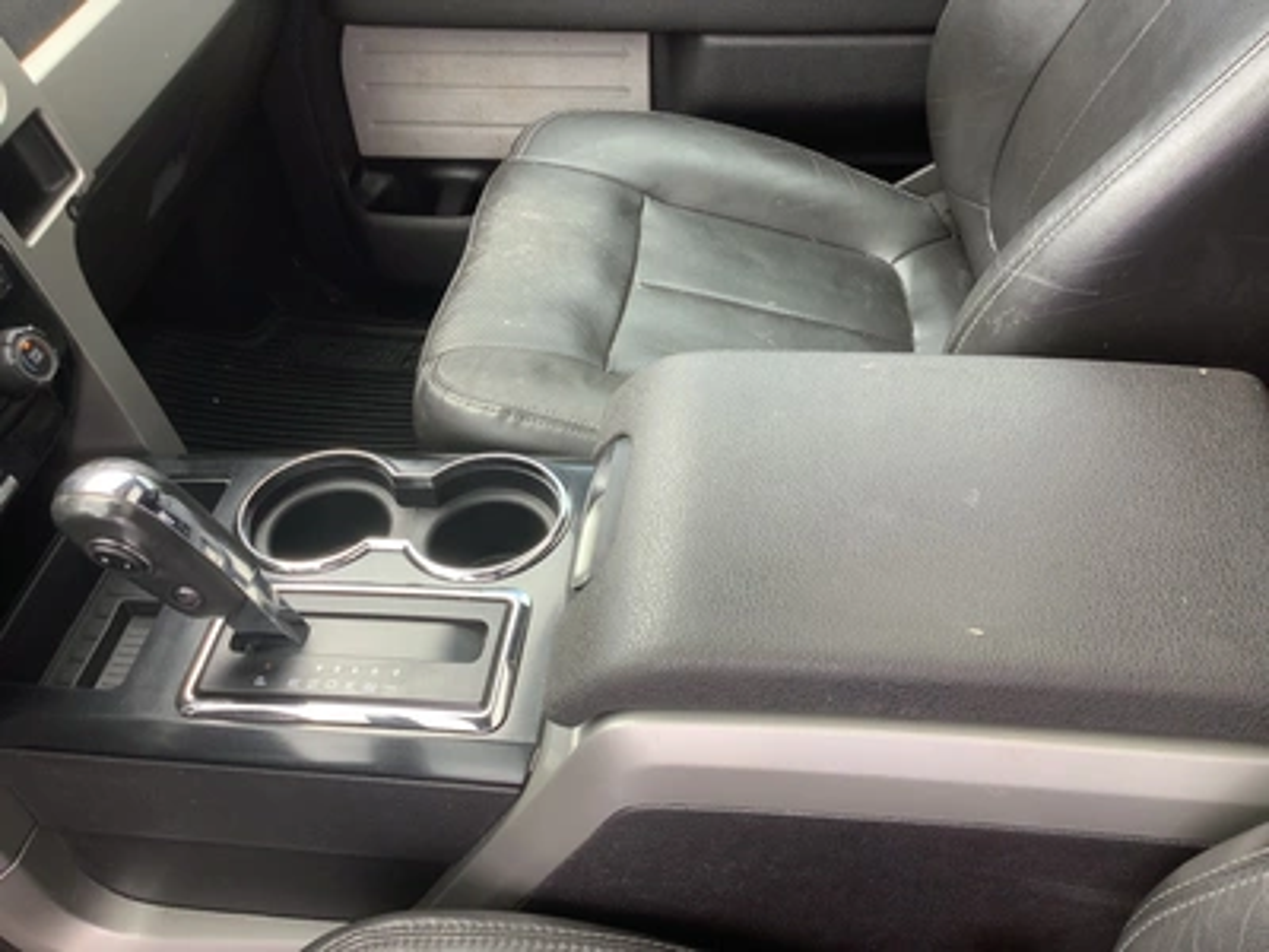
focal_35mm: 31
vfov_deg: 45.4
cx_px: 634
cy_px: 476
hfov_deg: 58.4
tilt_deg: -46.8
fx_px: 1136
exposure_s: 1/100
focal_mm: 3.3
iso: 40
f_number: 2.4
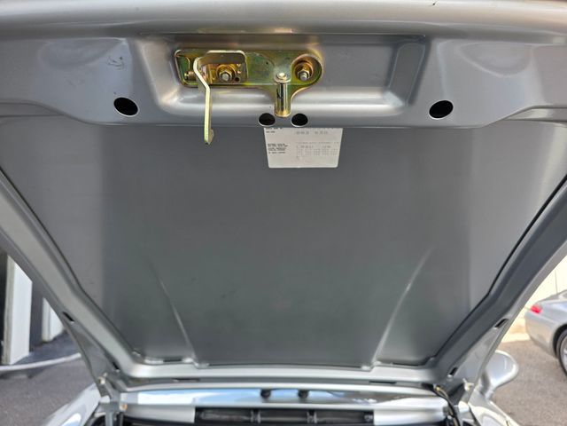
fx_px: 377
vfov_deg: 58.9
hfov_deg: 73.9
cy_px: 213
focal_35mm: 23
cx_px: 284
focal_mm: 6.3
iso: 20
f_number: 1.7
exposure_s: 1/120
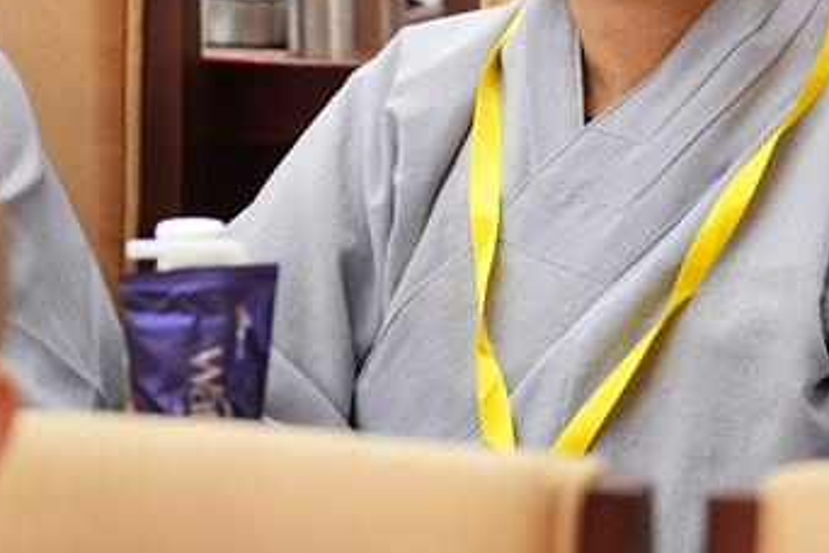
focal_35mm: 421
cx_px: 604
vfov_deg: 3.3
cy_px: 10
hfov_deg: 4.9
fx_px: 9694
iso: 1600
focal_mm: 120
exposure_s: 1/125
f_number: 2.8
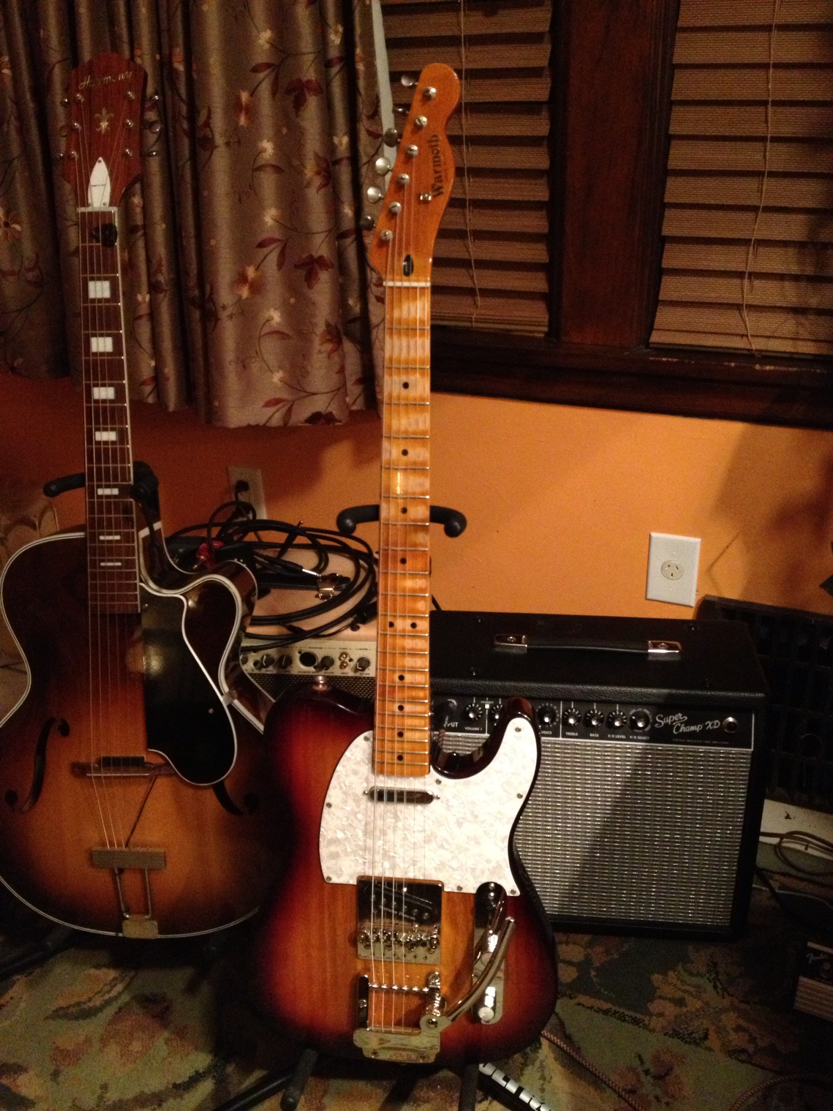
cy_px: 556
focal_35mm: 35
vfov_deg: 52.6
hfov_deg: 40.7
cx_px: 416
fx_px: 1123
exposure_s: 1/15
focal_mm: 4.28
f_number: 2.4
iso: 500
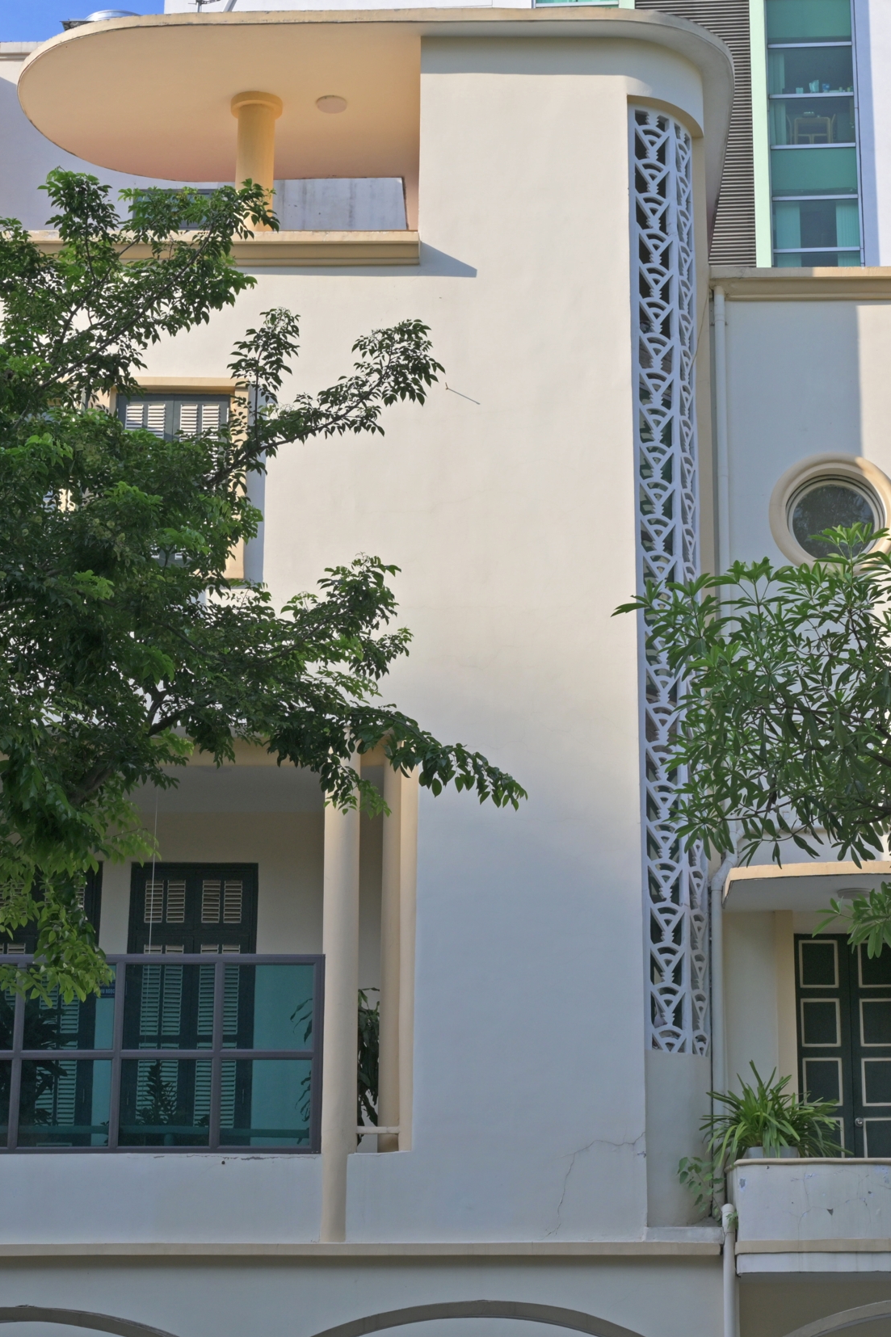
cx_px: 557
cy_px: 665
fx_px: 2525
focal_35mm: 68
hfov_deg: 20.0
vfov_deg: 29.7
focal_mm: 30
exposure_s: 1/250
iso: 180
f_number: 8
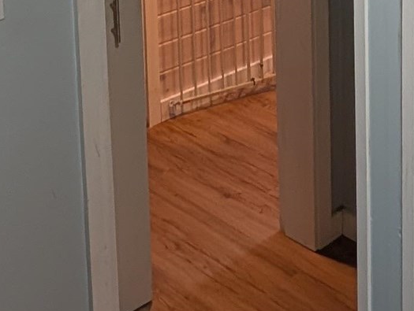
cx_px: 266
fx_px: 838
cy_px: -209
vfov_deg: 17.8
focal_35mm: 70
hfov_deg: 27.6
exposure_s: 1/30
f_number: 1.7
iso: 71
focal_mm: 2.02
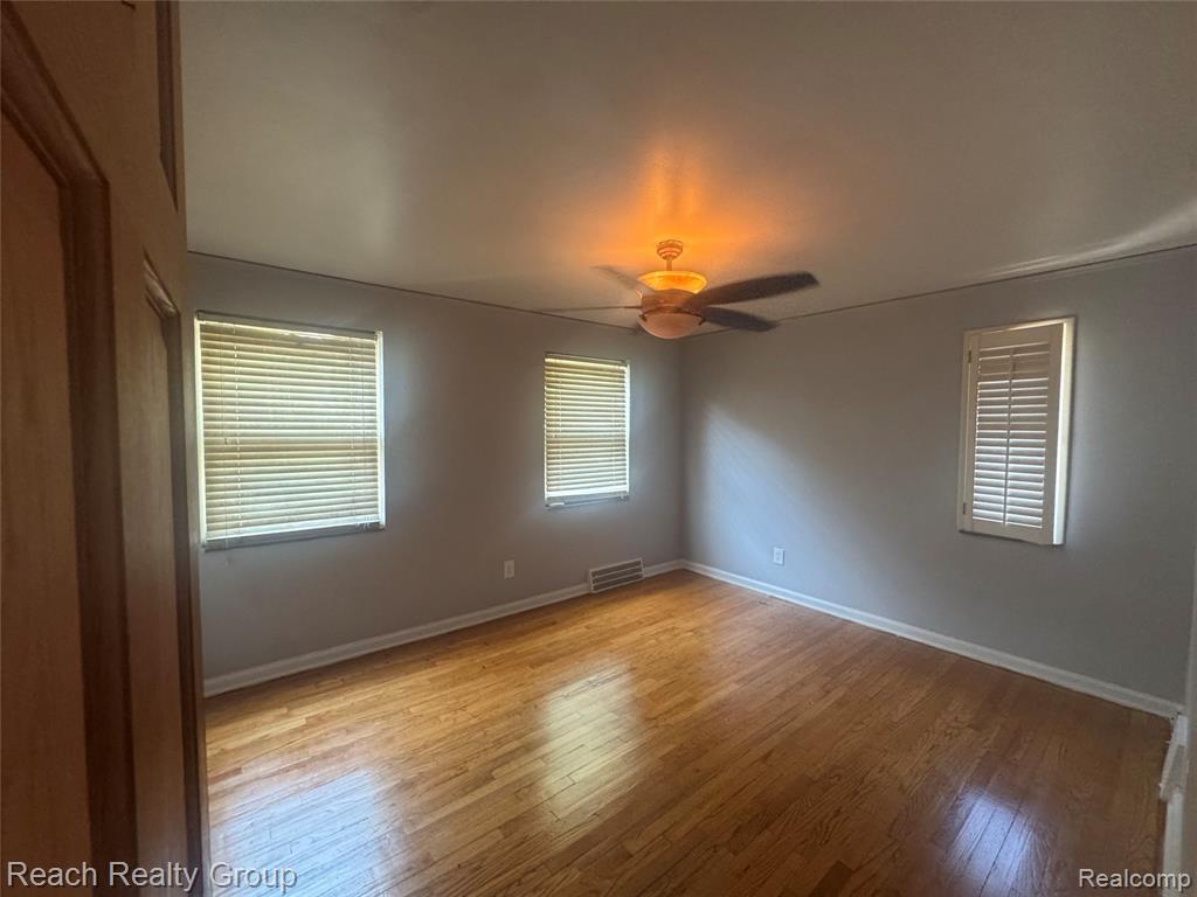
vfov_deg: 85.7
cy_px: 448
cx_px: 598
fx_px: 484
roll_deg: -0.1
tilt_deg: -3.3
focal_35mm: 14
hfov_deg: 102.1
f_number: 2.2
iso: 400
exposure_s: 1/60
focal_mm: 2.22
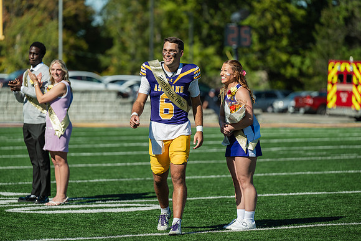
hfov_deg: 10.3
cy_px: 120
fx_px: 2006
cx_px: 180
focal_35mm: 200
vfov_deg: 6.9
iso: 100
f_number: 3.5
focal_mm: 200
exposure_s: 1/1250
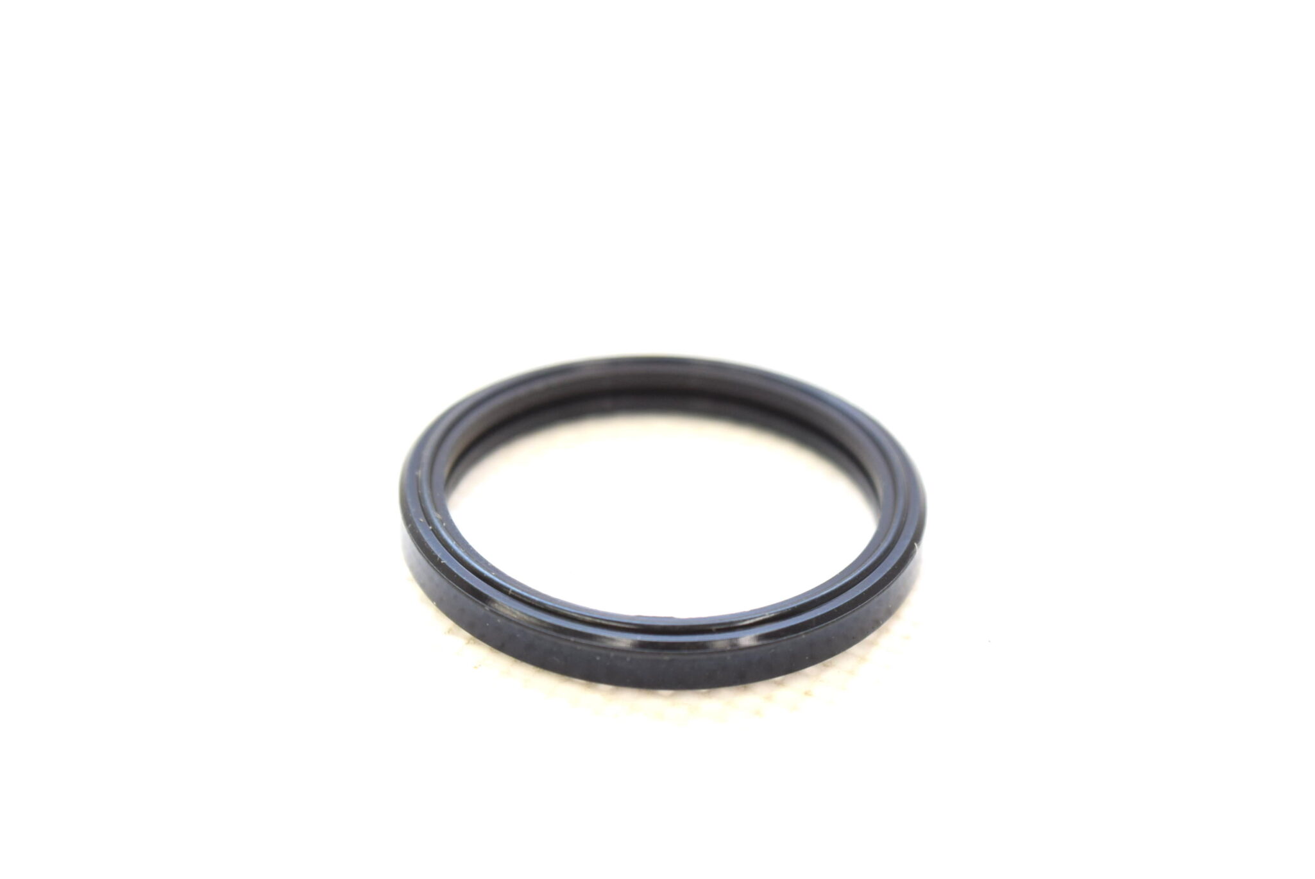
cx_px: 658
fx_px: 2851
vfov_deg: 17.5
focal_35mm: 78
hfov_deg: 26.0
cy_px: 440
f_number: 5.6
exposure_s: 1/125
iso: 400
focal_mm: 52
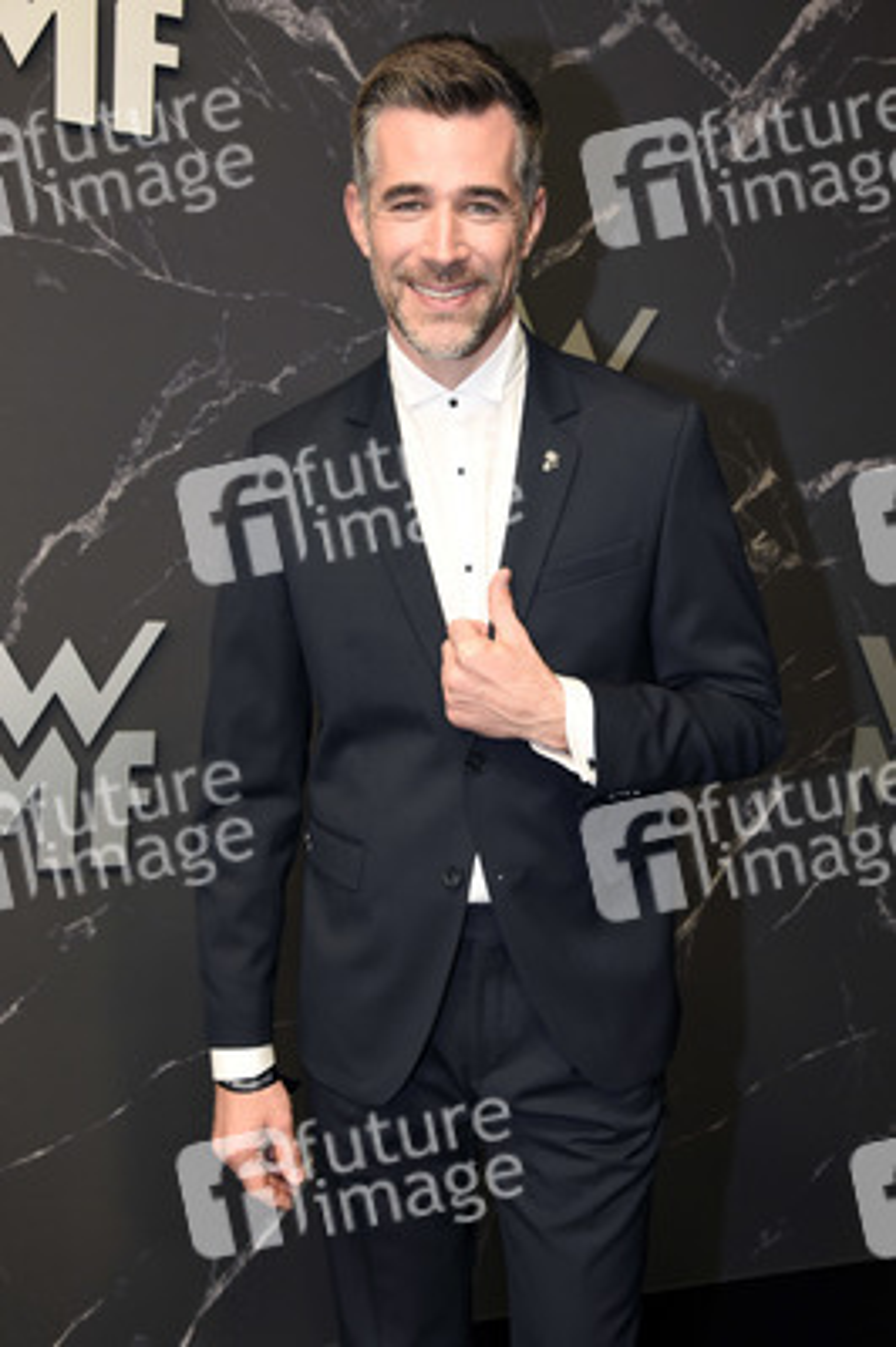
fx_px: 1645
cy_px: 674
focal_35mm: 44
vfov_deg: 44.5
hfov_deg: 30.5
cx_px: 448
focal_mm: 44
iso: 2000
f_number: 6.3
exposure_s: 1/80
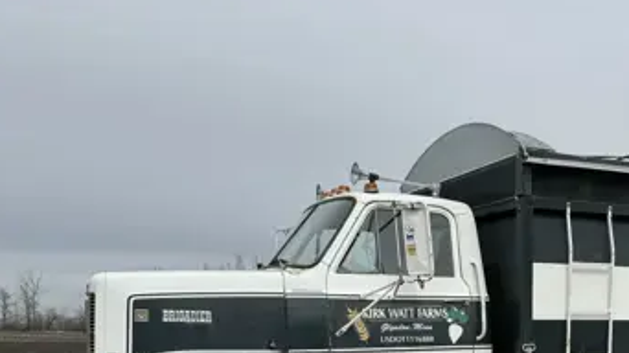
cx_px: 565
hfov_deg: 39.2
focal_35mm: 49
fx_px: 817
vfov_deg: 23.6
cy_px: 336
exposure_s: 1/5814
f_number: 1.78
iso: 80
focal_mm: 6.86
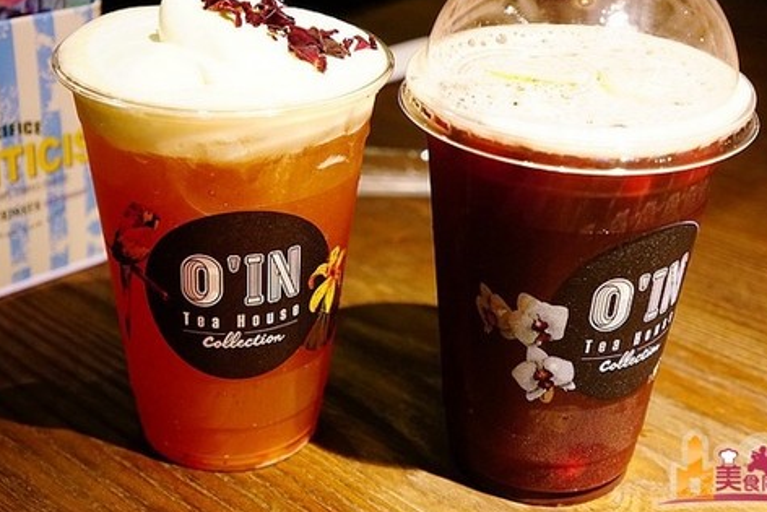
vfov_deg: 22.2
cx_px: 369
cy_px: 202
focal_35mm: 61
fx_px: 1300
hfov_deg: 32.9
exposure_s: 1/60
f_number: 4
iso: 2500
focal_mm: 32
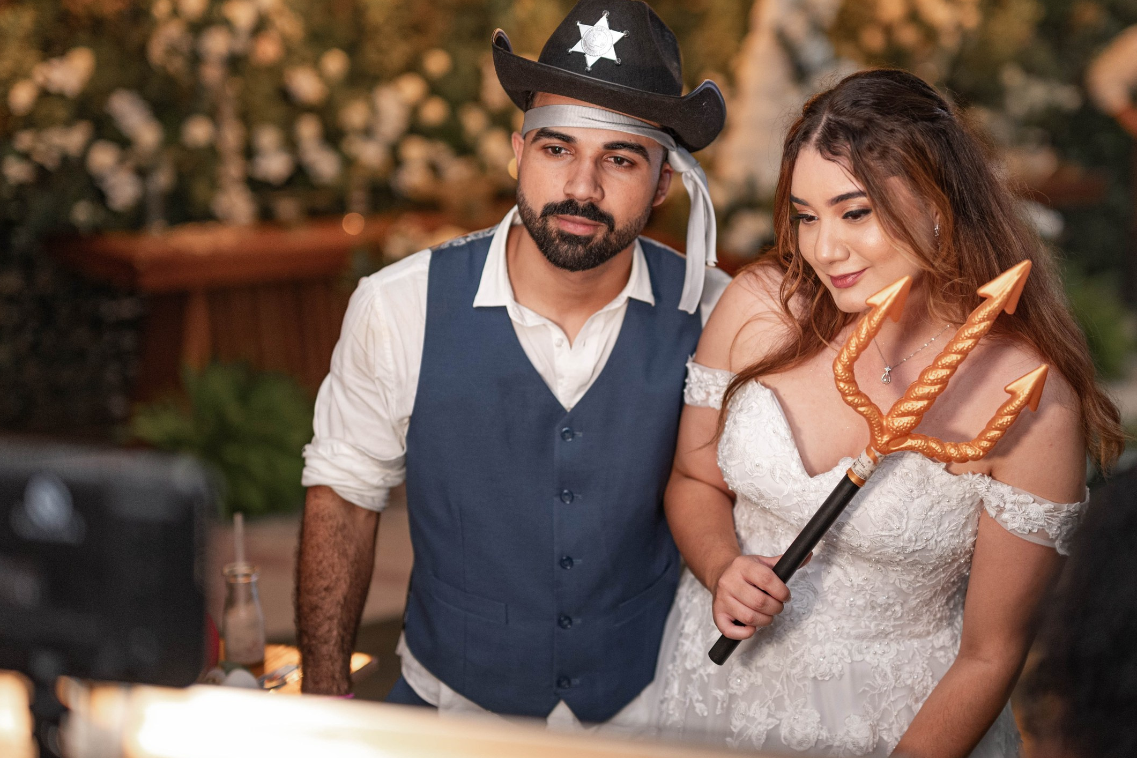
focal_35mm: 67
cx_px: 665
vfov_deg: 20.3
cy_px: 346
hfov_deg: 30.0
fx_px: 2116
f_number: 1.4
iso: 1000
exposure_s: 1/250
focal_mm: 50
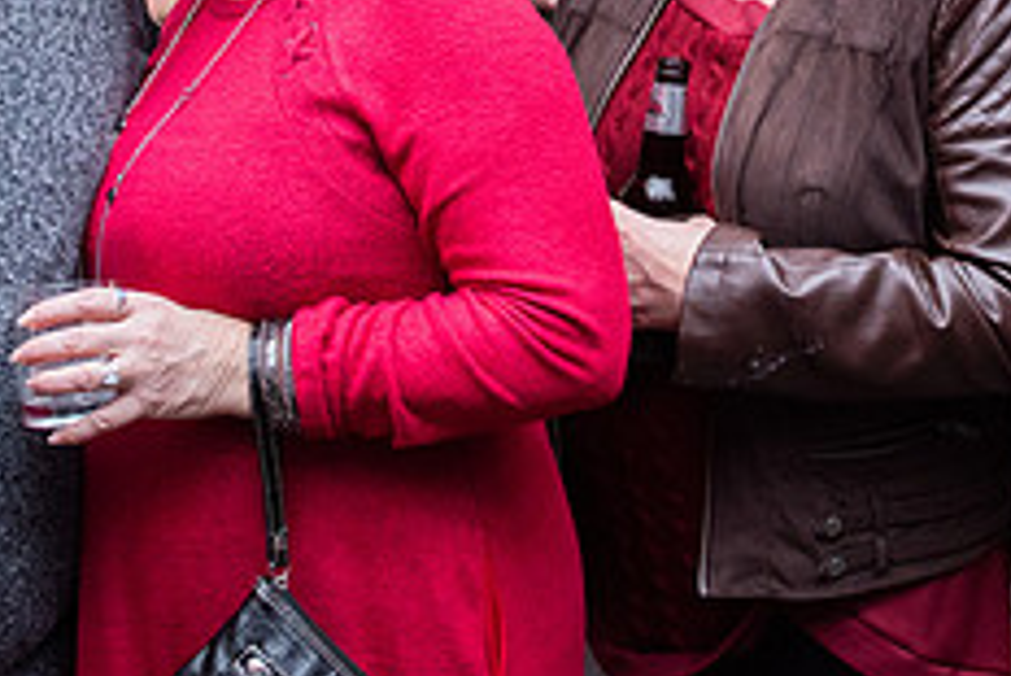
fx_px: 1855
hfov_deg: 30.4
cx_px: 631
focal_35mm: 66
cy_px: 13
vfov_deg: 20.1
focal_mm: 24
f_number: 4.5
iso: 1000
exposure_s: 1/200
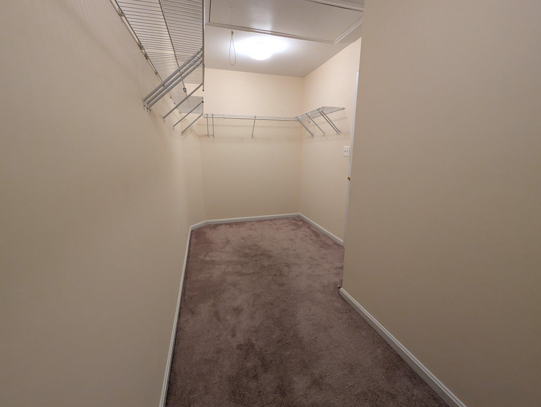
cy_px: 204
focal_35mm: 13
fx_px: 203
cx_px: 270
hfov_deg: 106.1
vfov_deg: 90.1
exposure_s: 1/24
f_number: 2.2
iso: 145
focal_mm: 1.95
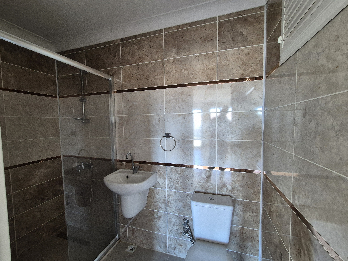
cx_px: 174
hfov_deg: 106.2
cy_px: 130
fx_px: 131
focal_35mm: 13
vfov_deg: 89.9
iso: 640
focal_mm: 2.2
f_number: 2.2
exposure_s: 1/50
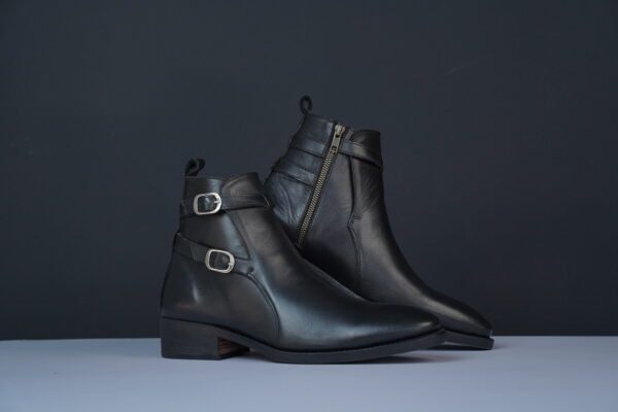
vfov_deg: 19.5
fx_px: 1202
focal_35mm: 70
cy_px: 206
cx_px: 309
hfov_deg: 28.8
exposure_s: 1/200
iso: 500
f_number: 6.3
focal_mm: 70
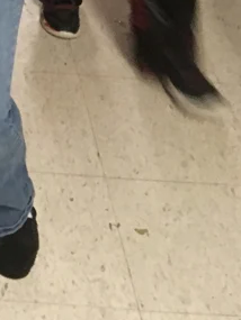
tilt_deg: -20.1
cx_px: -202
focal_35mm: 110
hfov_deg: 12.3
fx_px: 1020
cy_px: -238
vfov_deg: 15.6
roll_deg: -0.5
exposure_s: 1/15
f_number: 2.2
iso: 200
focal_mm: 4.15
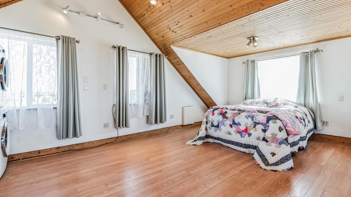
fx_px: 158
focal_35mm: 17
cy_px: 94
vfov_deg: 63.9
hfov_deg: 95.9
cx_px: 175
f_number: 7.1
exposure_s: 1/60
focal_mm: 15
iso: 400
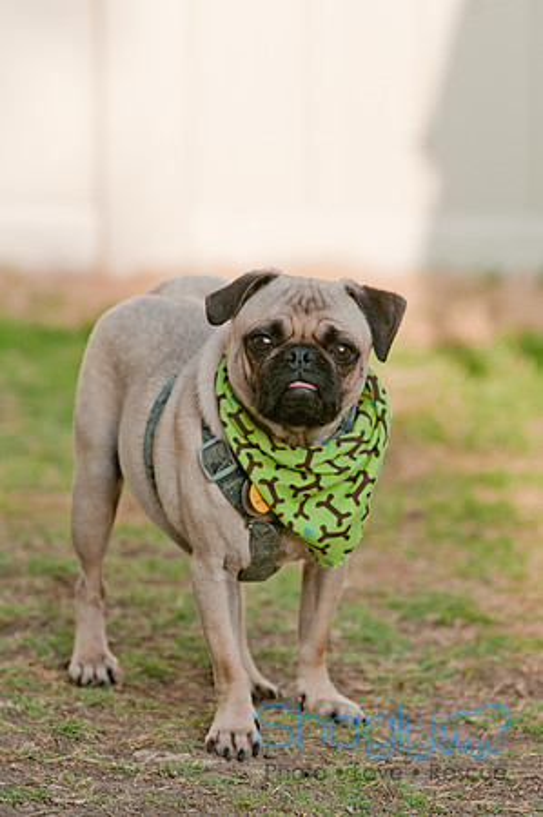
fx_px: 5952
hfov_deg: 5.2
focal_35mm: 262
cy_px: 408
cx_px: 272
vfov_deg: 7.9
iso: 250
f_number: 5
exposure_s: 1/800
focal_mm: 175
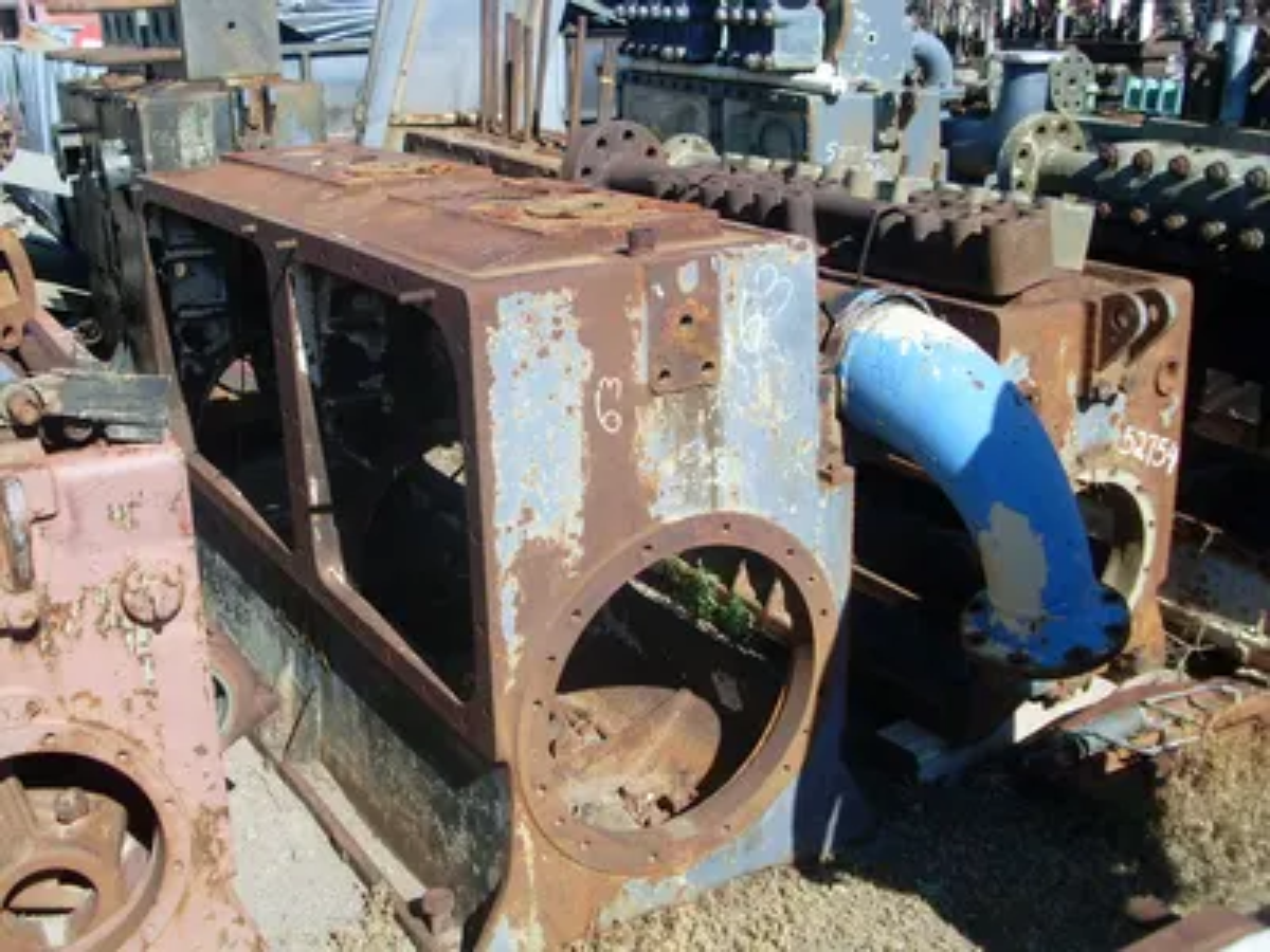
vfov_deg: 37.7
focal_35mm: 38
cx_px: 635
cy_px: 476
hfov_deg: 49.0
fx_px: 1394
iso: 80
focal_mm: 6.3
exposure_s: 1/180
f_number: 7.7
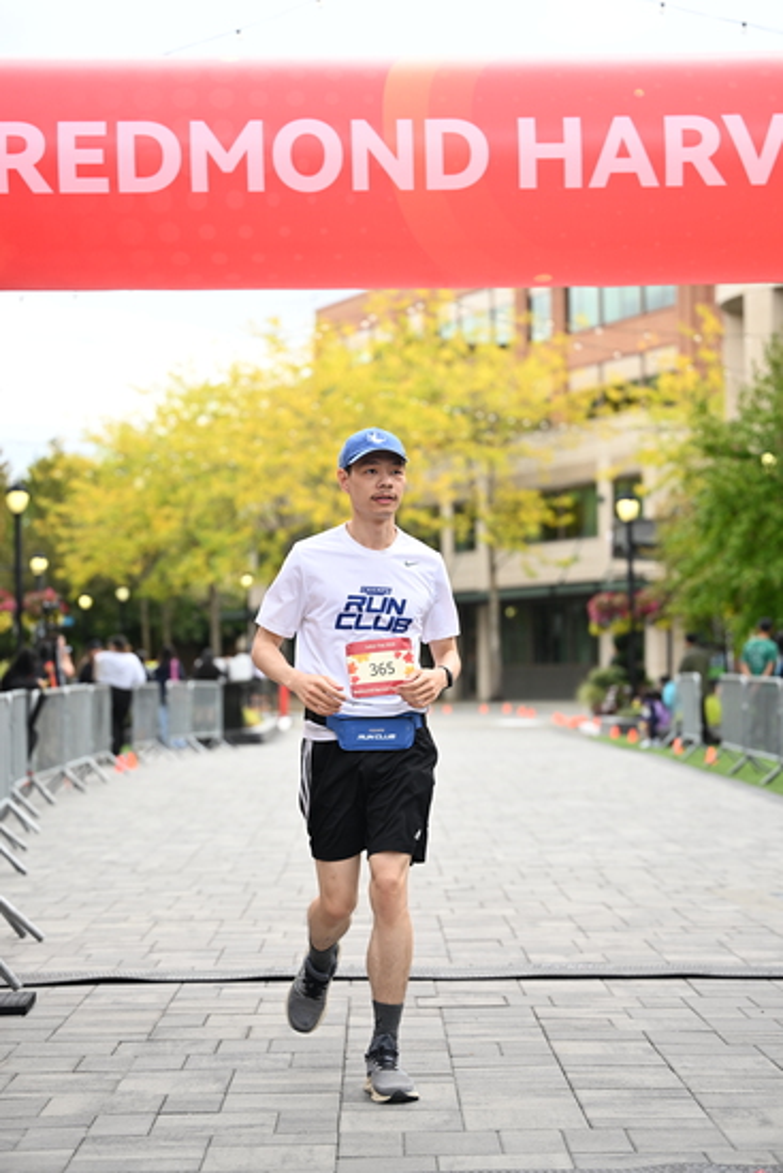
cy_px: 586
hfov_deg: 17.3
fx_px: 2576
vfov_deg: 25.7
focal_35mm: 79
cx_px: 392
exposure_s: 1/2000
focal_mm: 79
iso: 640
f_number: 2.8
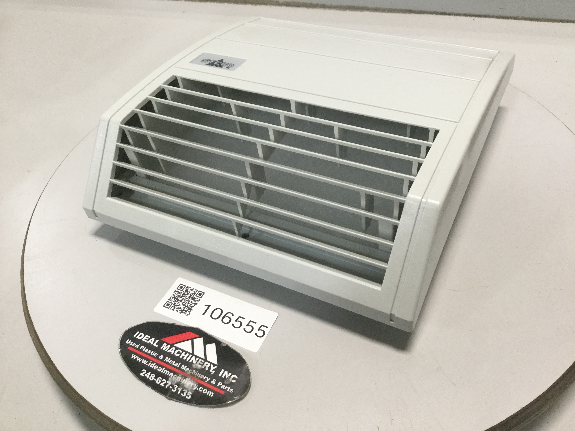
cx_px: 288
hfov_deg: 58.4
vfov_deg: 45.4
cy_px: 216
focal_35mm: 31
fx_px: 515
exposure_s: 1/30
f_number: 2.4
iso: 50
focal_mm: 3.3
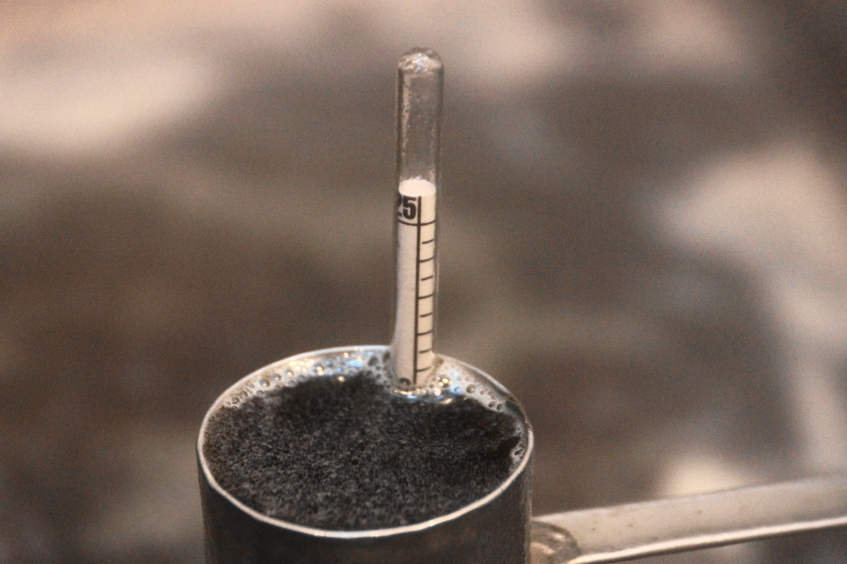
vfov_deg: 5.7
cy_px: 282
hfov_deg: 8.6
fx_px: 5644
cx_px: 424
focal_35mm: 240
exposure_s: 1/6
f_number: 6.3
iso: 1600
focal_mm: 160
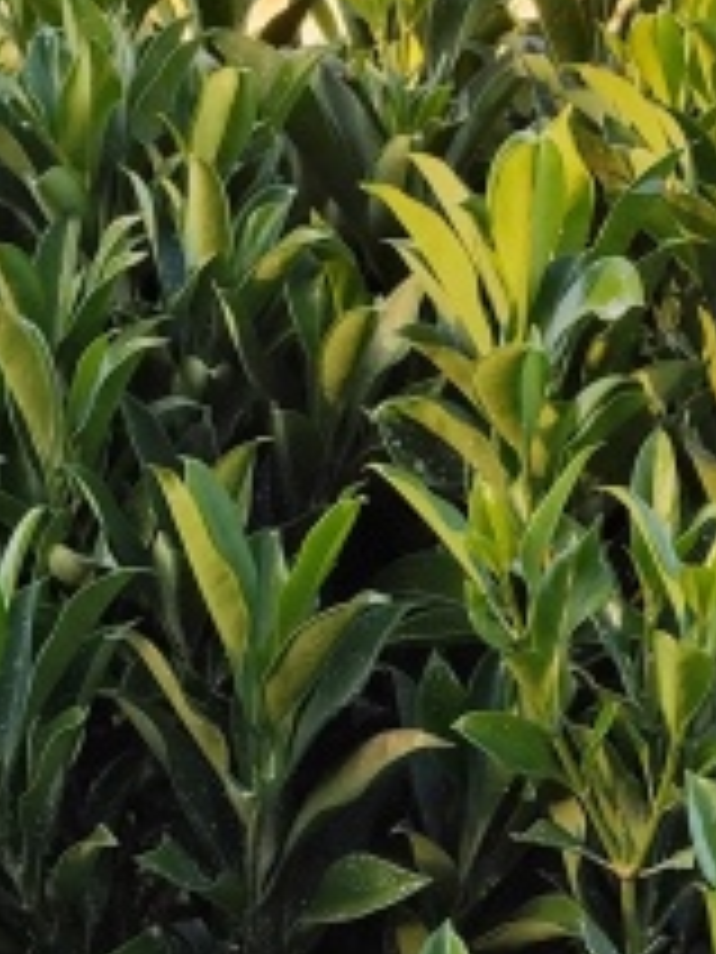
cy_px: 1681
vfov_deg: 14.9
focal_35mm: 116
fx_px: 3199
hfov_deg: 12.8
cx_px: 342
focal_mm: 6.19
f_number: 1.65
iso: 50
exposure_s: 1/174
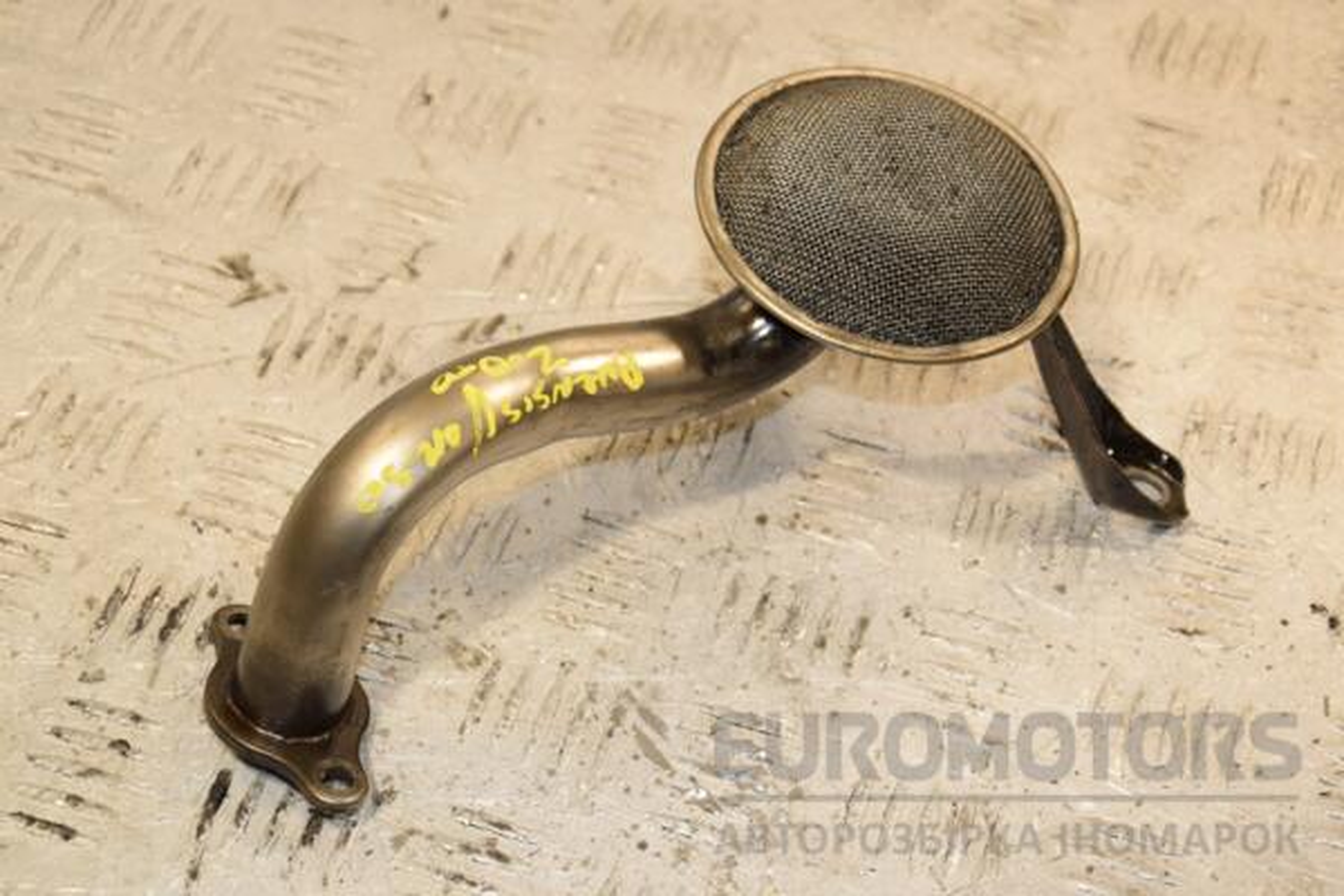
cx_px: 672
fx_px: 3248
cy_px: 448
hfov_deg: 23.4
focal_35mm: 87
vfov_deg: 15.7
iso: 800
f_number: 7.1
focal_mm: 58
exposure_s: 1/200
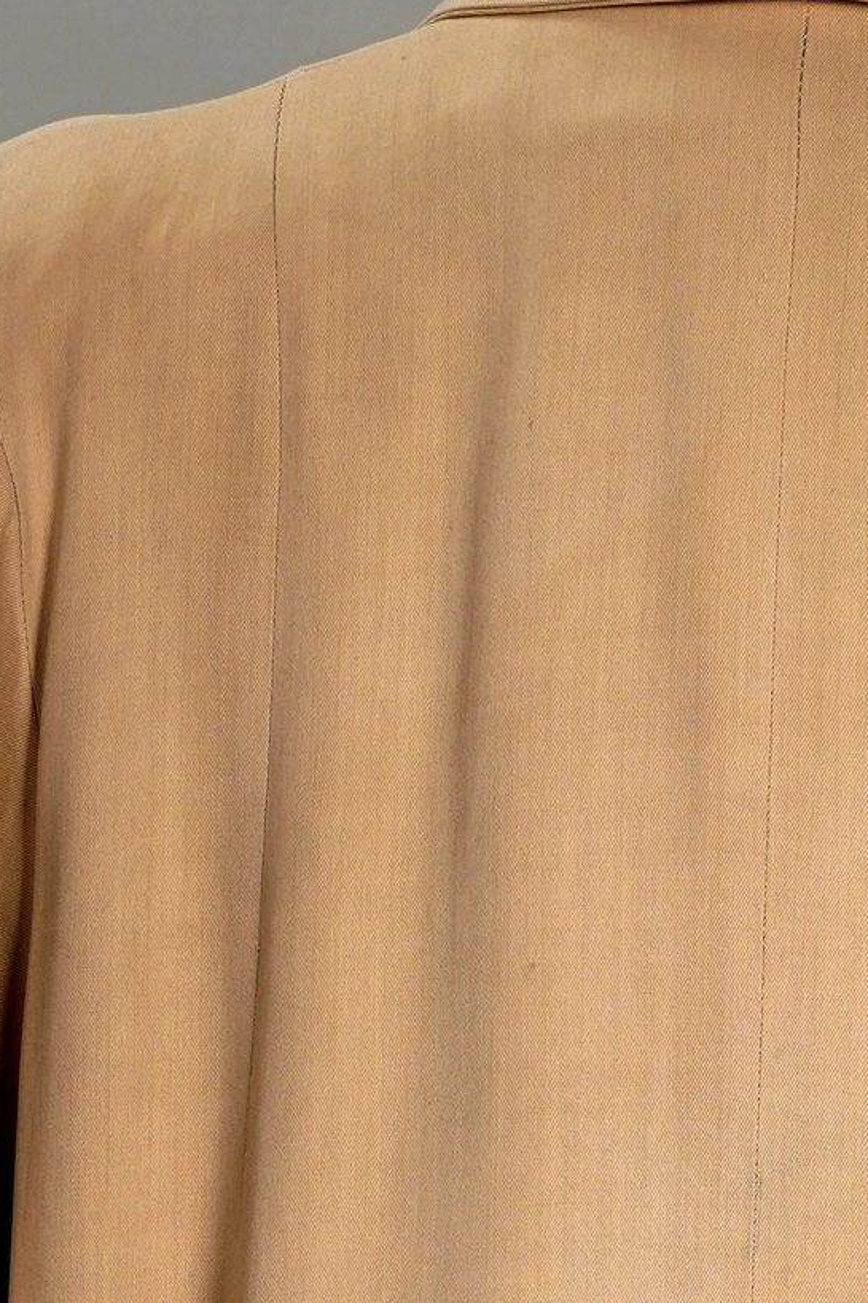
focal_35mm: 169
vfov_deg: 11.8
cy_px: 1703
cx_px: 807
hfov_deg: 8.1
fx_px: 6114
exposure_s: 1/40
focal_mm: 32
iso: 320
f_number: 7.1
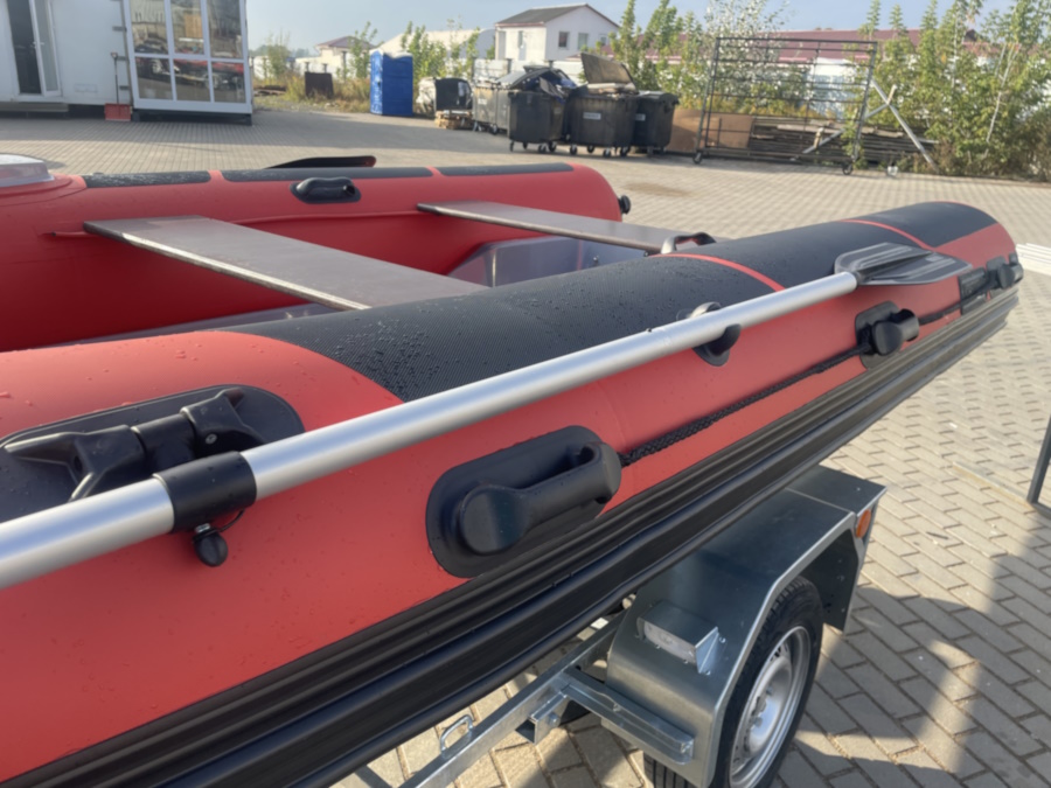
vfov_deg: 53.1
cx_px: 526
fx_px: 789
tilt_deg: -21.6
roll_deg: -4.4
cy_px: 394
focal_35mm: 26
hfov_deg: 67.3
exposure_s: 1/940
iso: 32
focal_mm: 4.2
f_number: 1.6
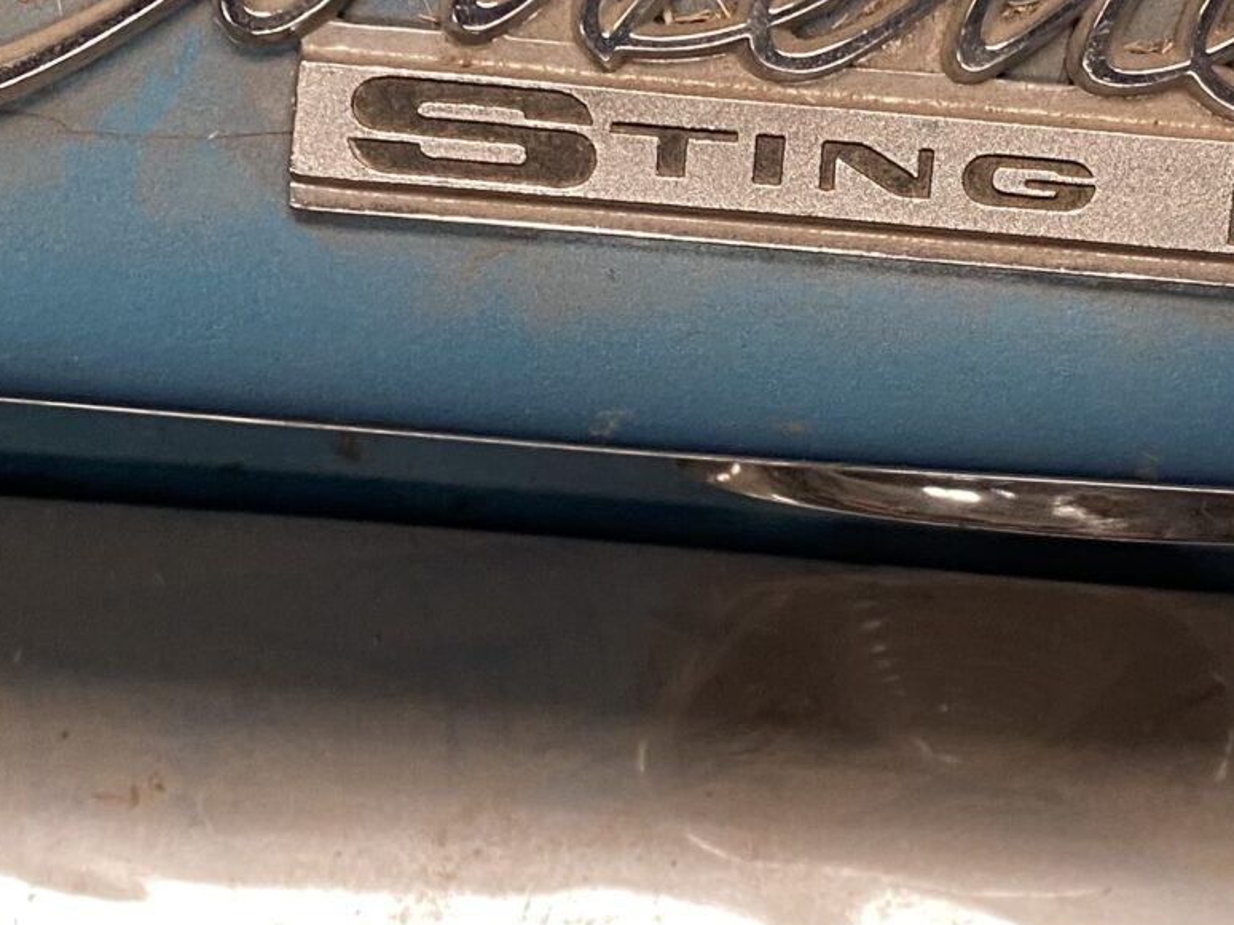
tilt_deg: -63.8
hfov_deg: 22.6
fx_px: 3065
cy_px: 175
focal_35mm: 86
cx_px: 843
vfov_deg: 17.0
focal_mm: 4.25
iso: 125
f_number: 1.8
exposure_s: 1/79
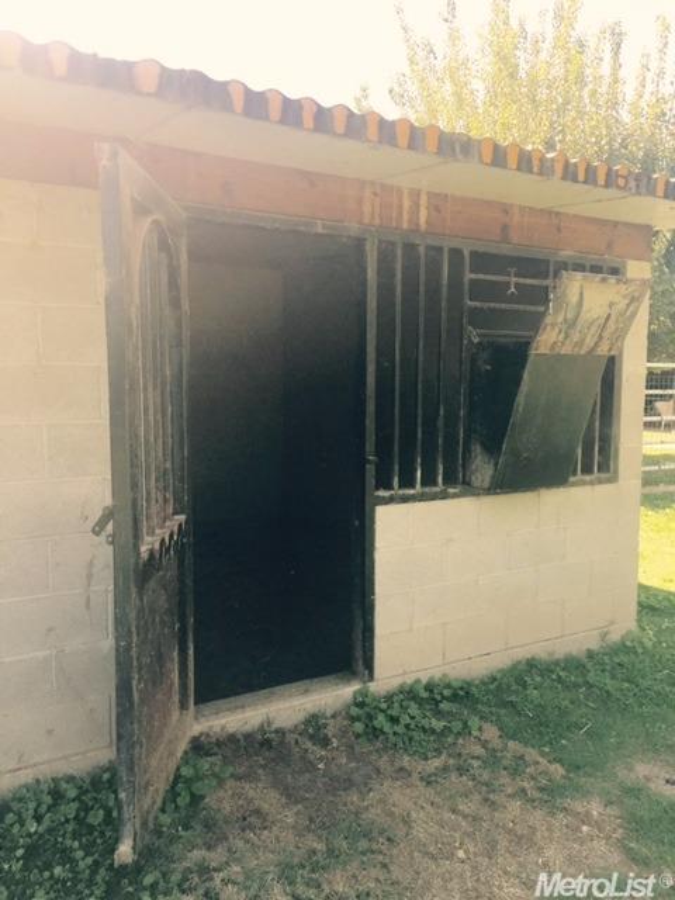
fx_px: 754
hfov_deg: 48.2
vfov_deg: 61.7
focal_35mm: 29
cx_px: 338
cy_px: 450
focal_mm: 4.15
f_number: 2.2
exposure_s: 1/370
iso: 32
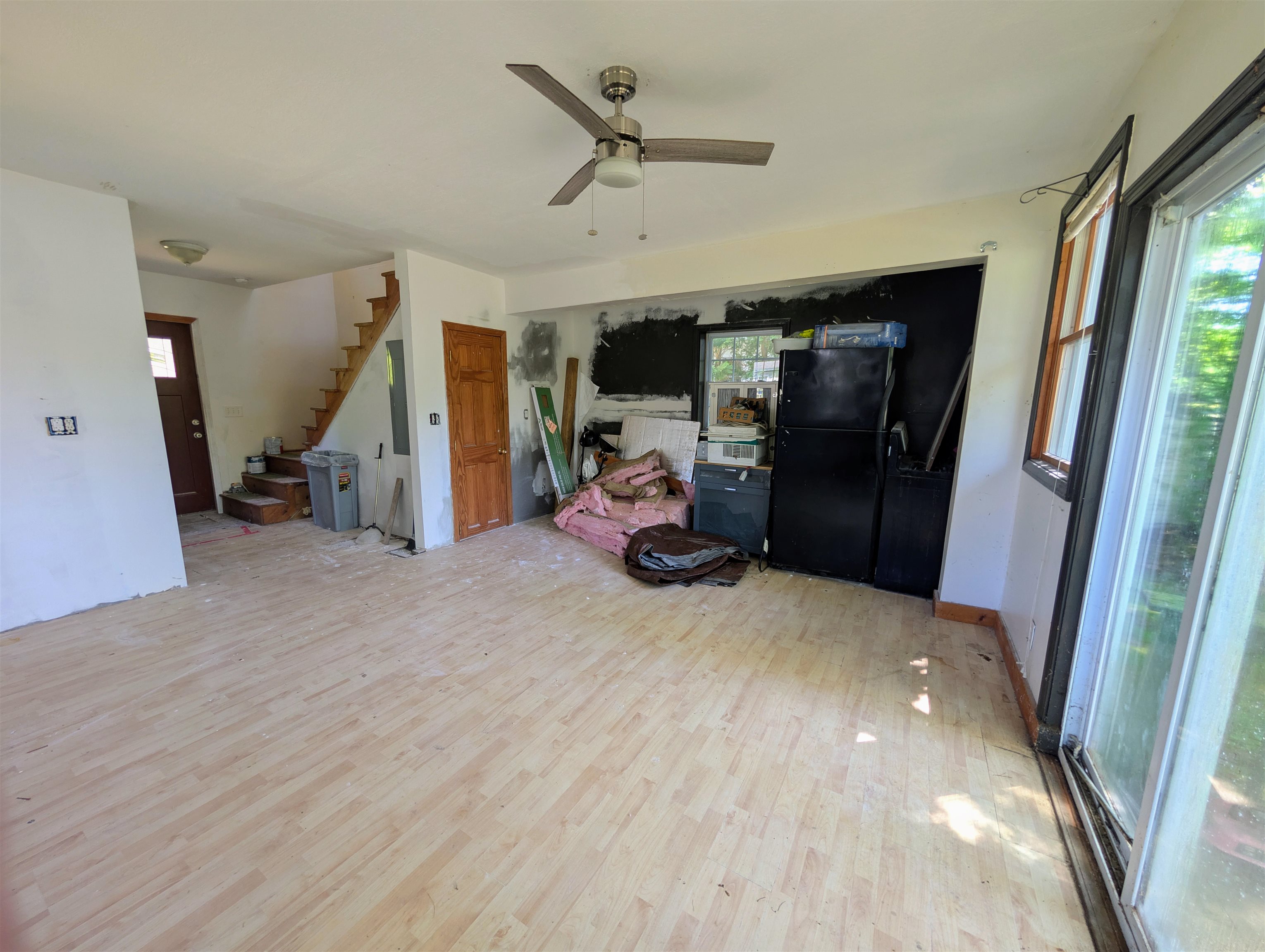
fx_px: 439
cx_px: 632
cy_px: 476
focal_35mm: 12
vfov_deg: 94.6
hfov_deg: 110.5
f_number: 1.7
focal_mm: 2.02
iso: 57
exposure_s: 1/29.6
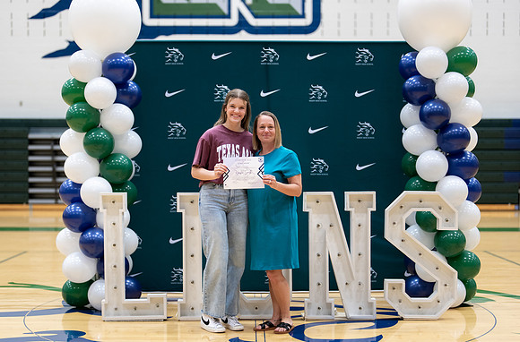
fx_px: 878
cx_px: 241
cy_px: 200
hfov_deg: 33.0
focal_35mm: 61
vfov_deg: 22.0
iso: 400
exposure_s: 1/320
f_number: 1.2
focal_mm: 50
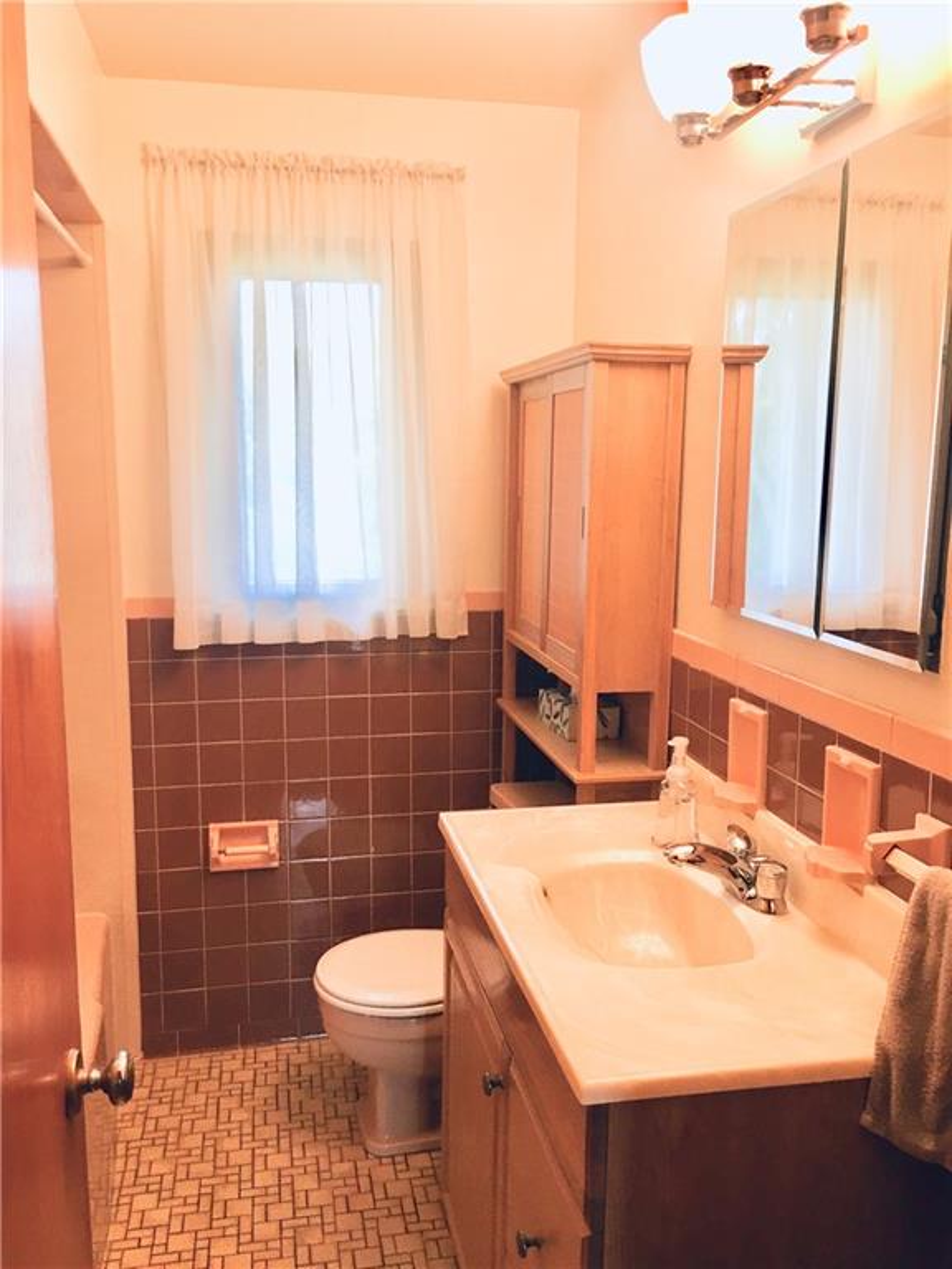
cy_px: 634
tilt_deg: -8.0
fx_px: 1063
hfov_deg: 48.2
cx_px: 476
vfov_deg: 61.7
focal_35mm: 29
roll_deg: +0.1
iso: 40
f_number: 2.2
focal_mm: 4.15
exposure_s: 1/30
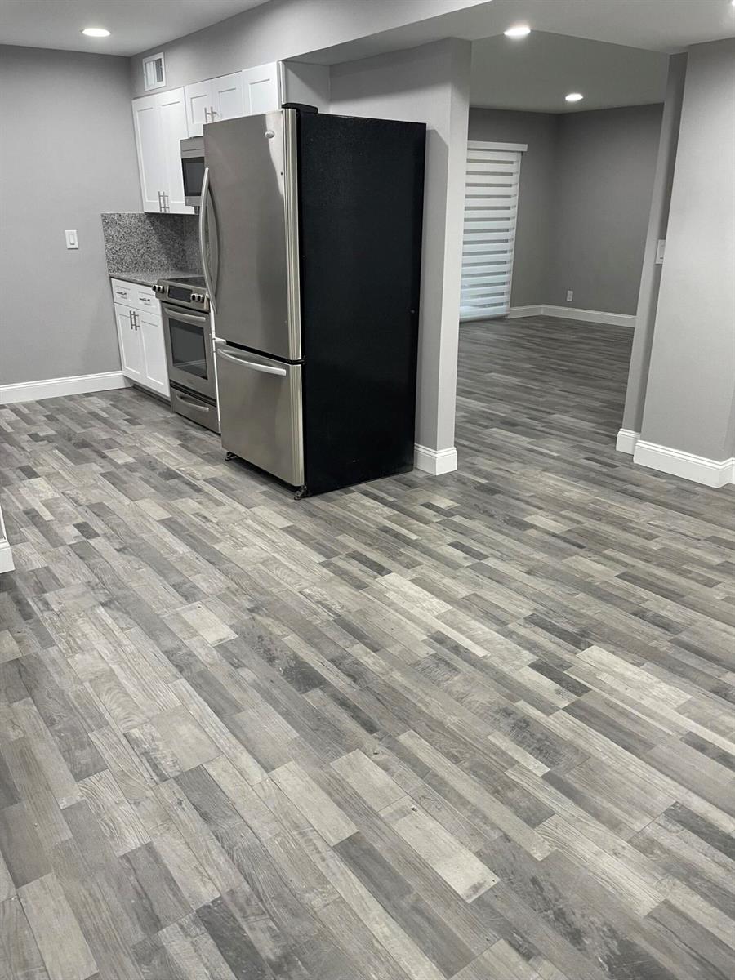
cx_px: 368
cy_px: 490
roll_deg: -0.3
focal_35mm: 26
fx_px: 736
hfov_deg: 53.1
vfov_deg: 67.3
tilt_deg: -20.4
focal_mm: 4.2
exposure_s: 1/60
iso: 100
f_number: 1.6
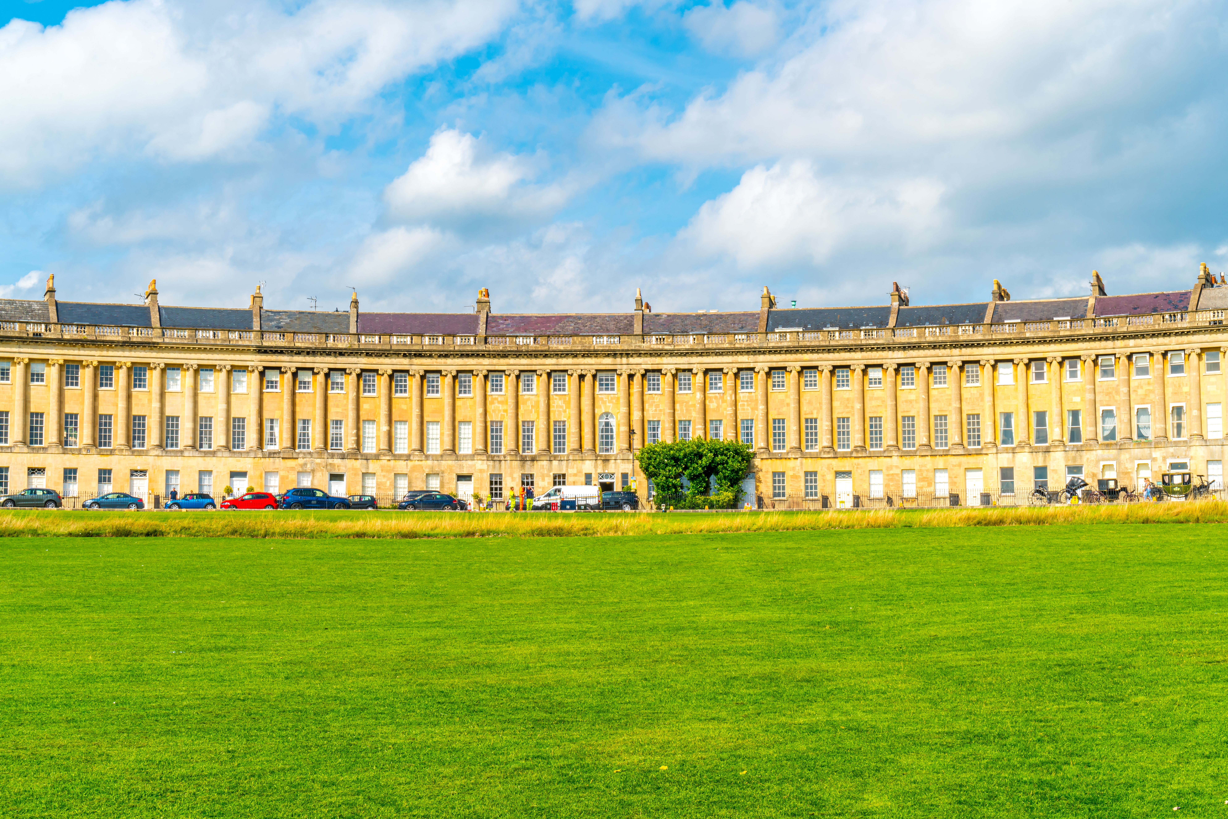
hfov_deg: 35.0
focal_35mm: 57
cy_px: 410
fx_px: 1944
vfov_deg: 23.8
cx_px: 614
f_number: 22
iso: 160
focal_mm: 57
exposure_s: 1/60
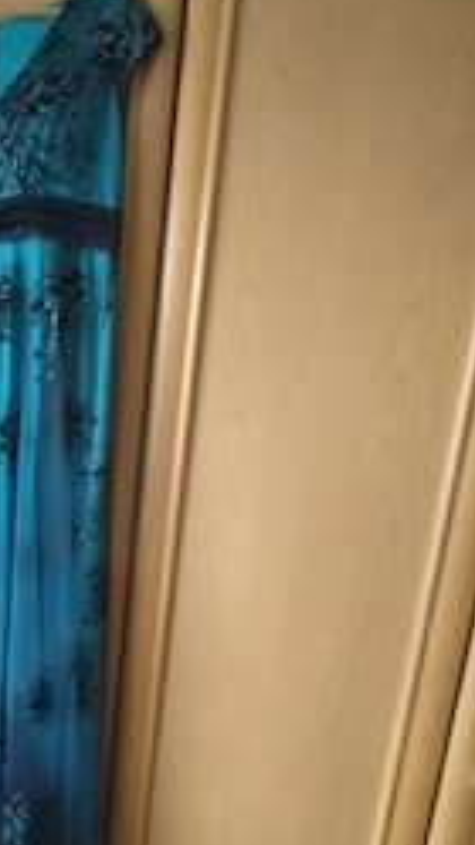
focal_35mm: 28
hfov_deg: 39.1
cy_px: 465
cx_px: 64
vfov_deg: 67.8
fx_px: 627
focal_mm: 1.65
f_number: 2.2
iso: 930
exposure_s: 1/16.7
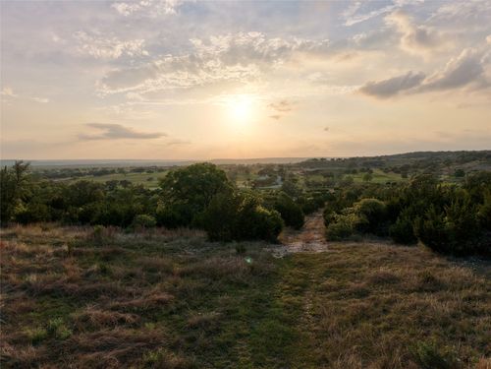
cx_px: 246
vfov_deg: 56.8
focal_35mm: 24
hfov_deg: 71.6
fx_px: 340
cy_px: 184
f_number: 1.8
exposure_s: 1/8000
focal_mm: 8.67
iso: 300
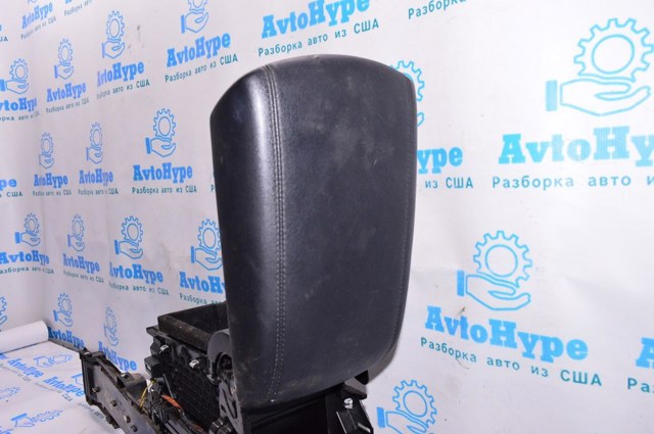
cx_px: 327
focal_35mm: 27
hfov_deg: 67.4
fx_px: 490
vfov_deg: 47.8
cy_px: 217
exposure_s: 1/125
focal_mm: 18
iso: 1600
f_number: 8
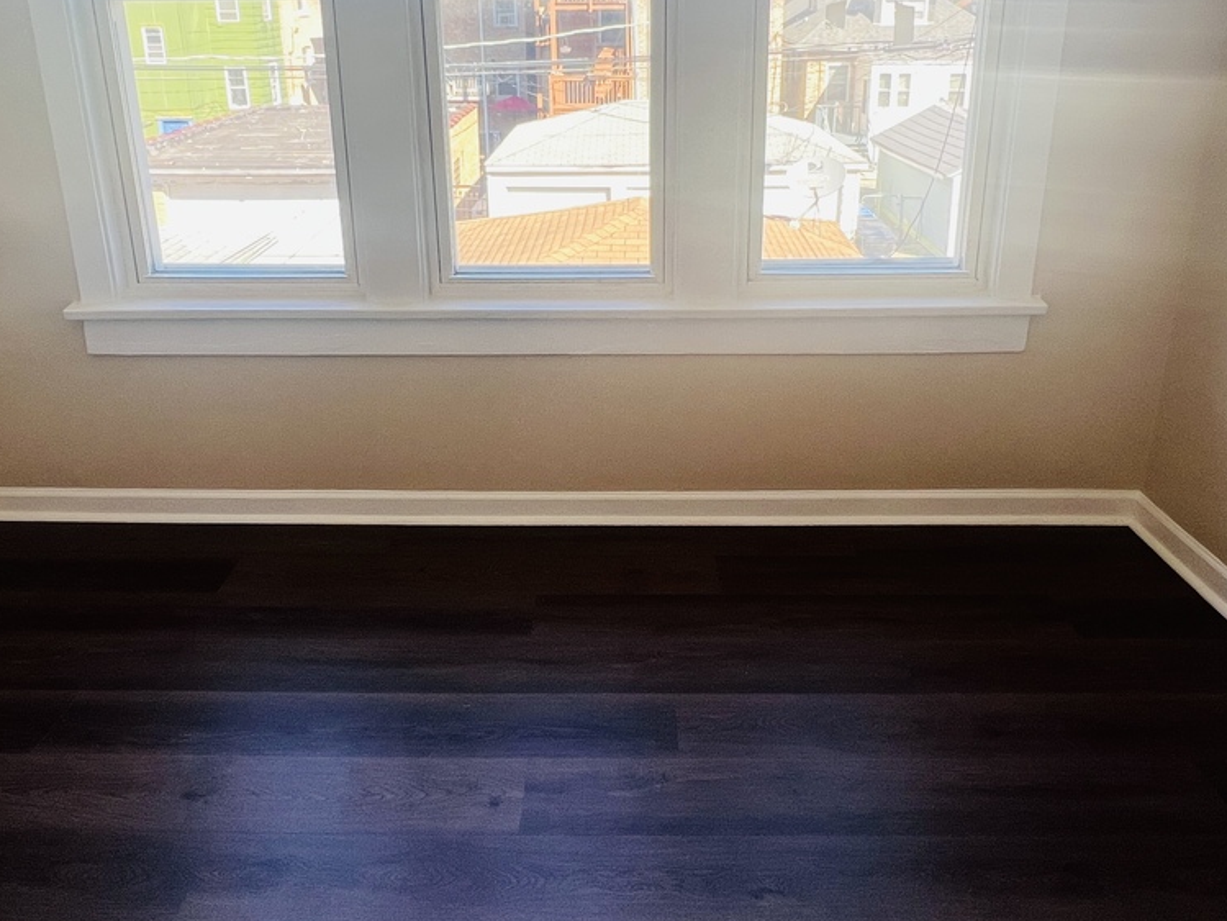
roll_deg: +1.4
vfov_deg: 53.3
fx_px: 886
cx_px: 606
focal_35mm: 25
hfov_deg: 69.4
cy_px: 277
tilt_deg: -15.6
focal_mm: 1.57
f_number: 1.8
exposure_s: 1/99
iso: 40
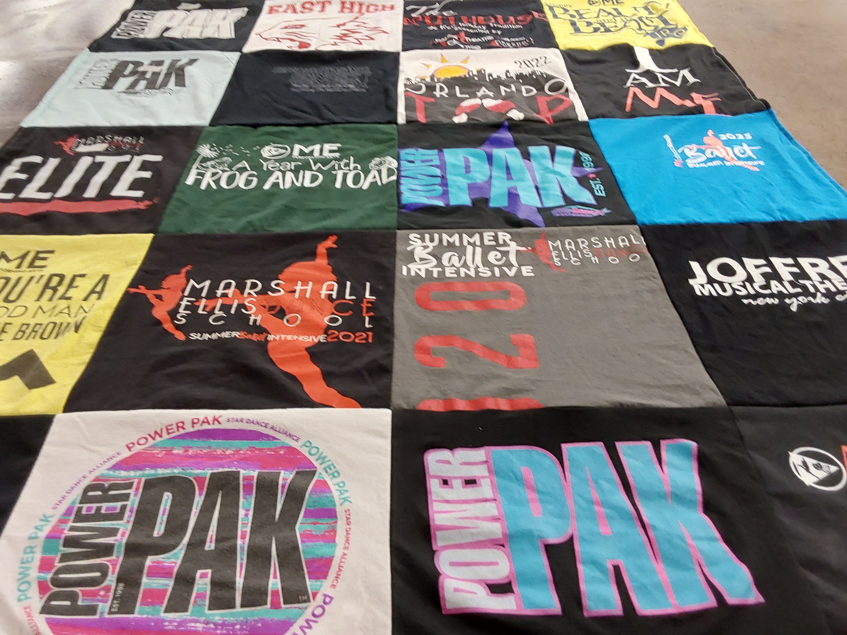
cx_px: 412
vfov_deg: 46.8
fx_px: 734
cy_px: 299
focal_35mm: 30
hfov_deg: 60.0
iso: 125
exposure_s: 1/50
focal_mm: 2.91
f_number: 1.9
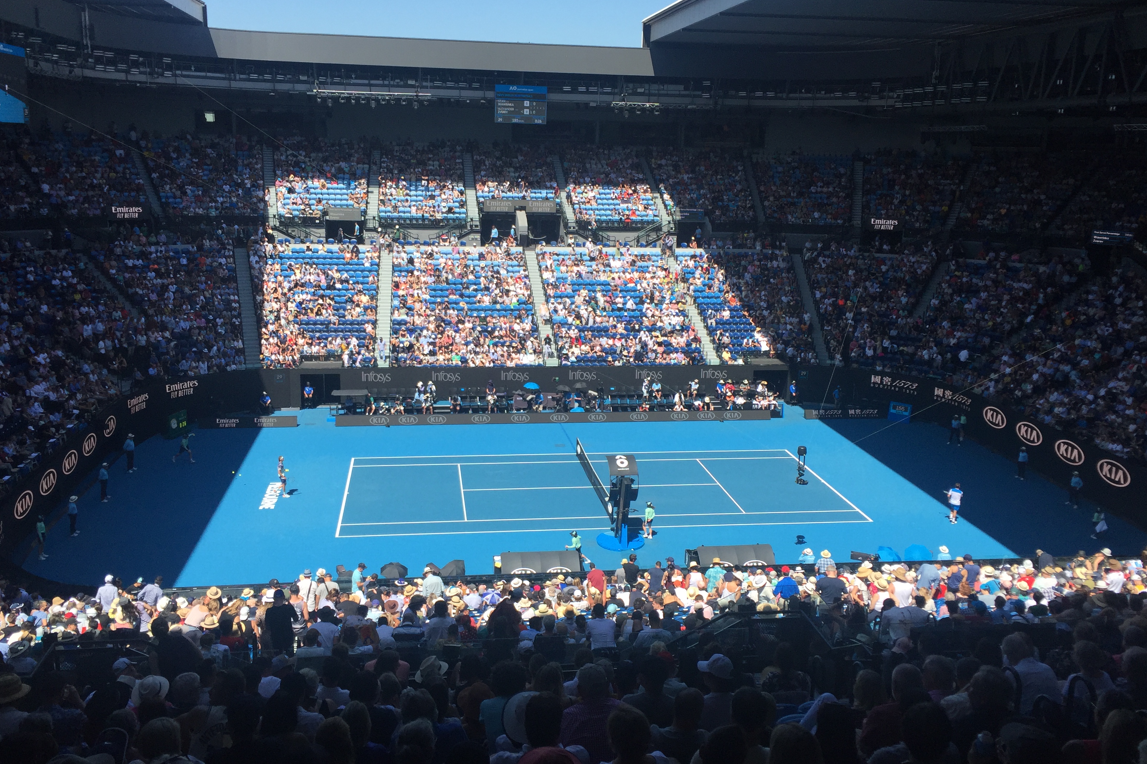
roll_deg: -1.9
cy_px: 381
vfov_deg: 42.3
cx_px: 563
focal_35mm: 31
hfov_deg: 60.3
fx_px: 988
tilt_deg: -12.8
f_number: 2.2
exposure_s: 1/1721
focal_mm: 4.15
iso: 32
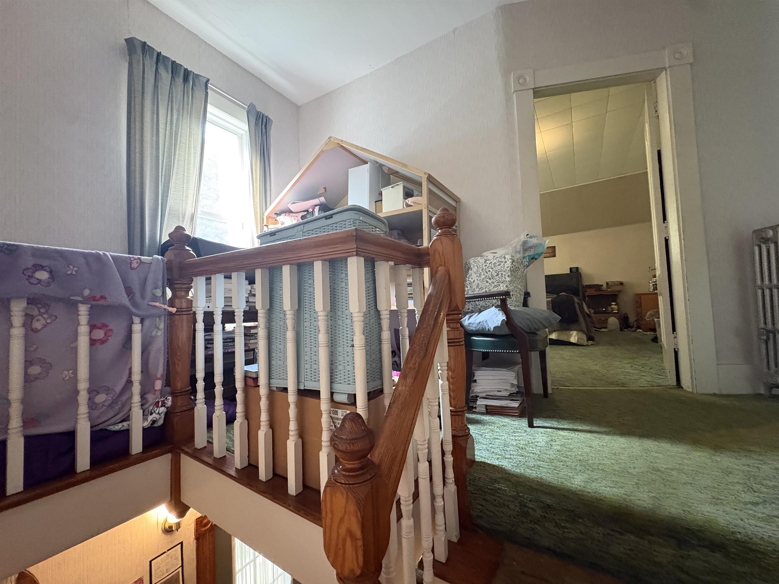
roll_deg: +2.3
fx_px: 315
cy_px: 292
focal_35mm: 14
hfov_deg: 102.1
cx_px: 390
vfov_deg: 85.7
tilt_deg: +2.5
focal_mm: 2.22
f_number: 2.2
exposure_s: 1/40
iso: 1000
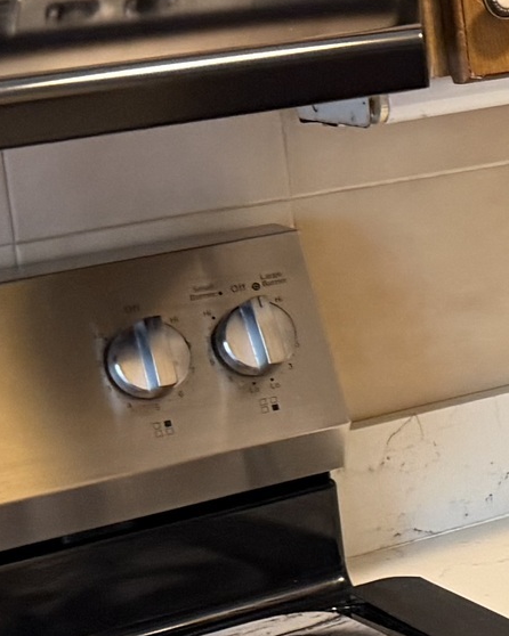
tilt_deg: -7.9
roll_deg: +4.1
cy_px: 136
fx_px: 2430
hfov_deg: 10.4
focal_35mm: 129
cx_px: 1185
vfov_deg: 14.8
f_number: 1.78
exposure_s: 1/60
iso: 500
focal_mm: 6.76
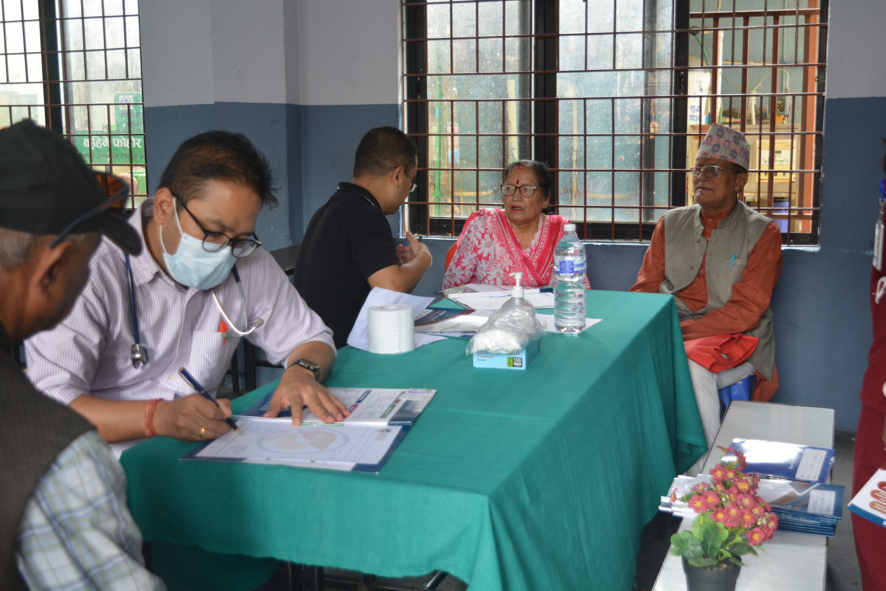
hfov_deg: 43.6
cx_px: 443
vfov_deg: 29.9
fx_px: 1107
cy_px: 296
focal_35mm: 45
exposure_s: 1/40
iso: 400
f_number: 5
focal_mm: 30
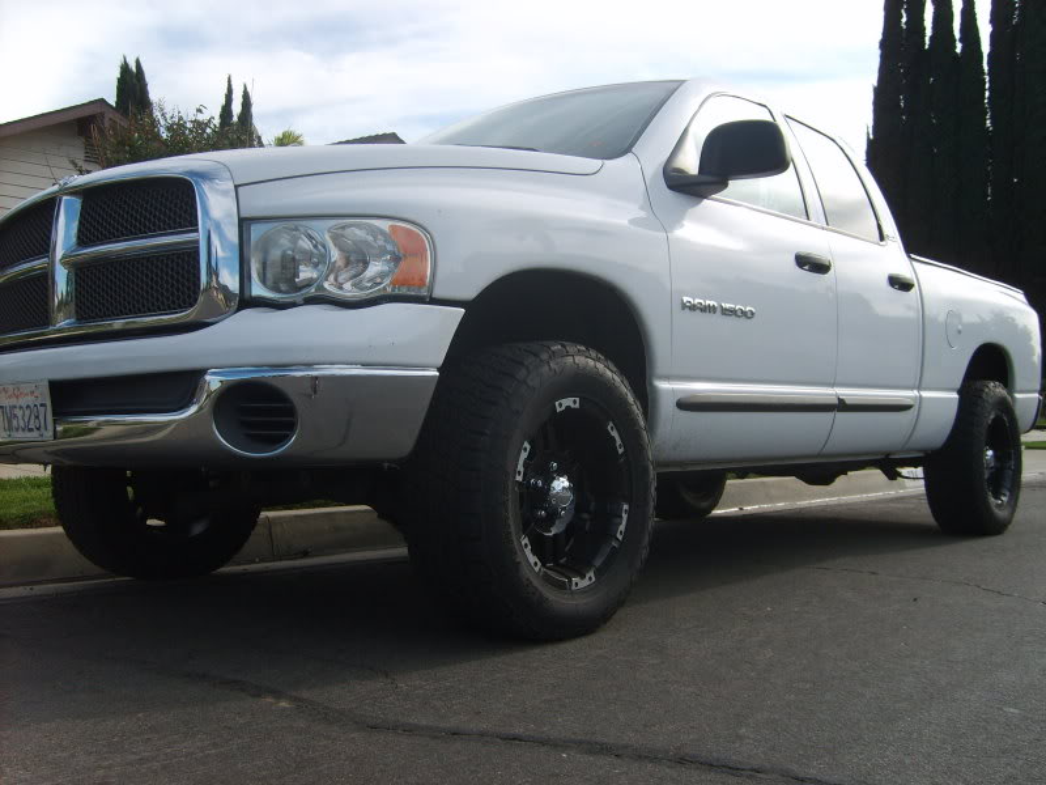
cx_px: 523
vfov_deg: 40.7
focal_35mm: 35
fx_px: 1058
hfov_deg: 52.6
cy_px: 392
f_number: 2.8
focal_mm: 5.8
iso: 50
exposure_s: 1/750
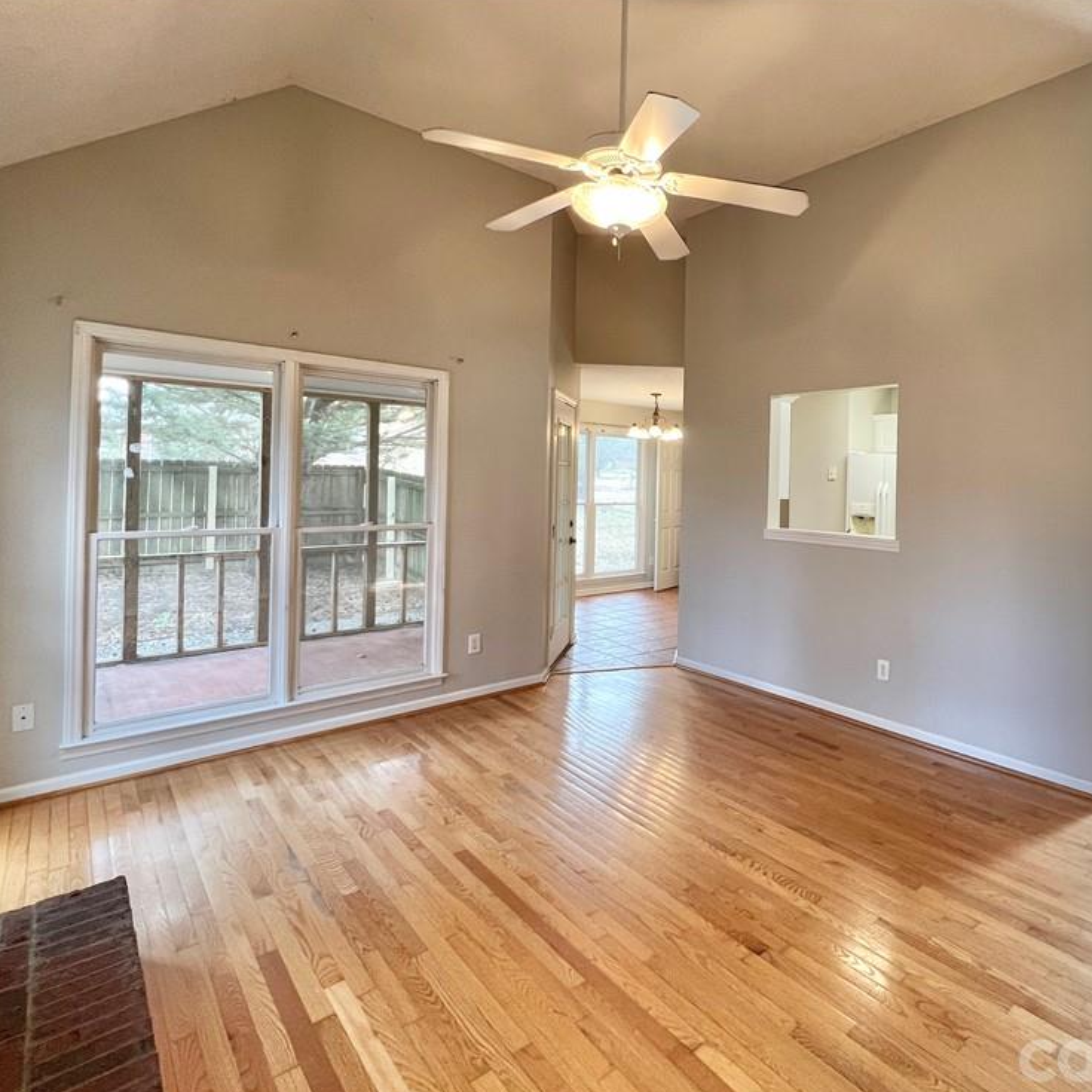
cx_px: 701
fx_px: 571
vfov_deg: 87.4
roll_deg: -1.2
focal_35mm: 16
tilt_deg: -5.5
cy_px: 564
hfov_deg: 85.2
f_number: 1.8
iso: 160
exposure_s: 1/60
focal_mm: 1.57
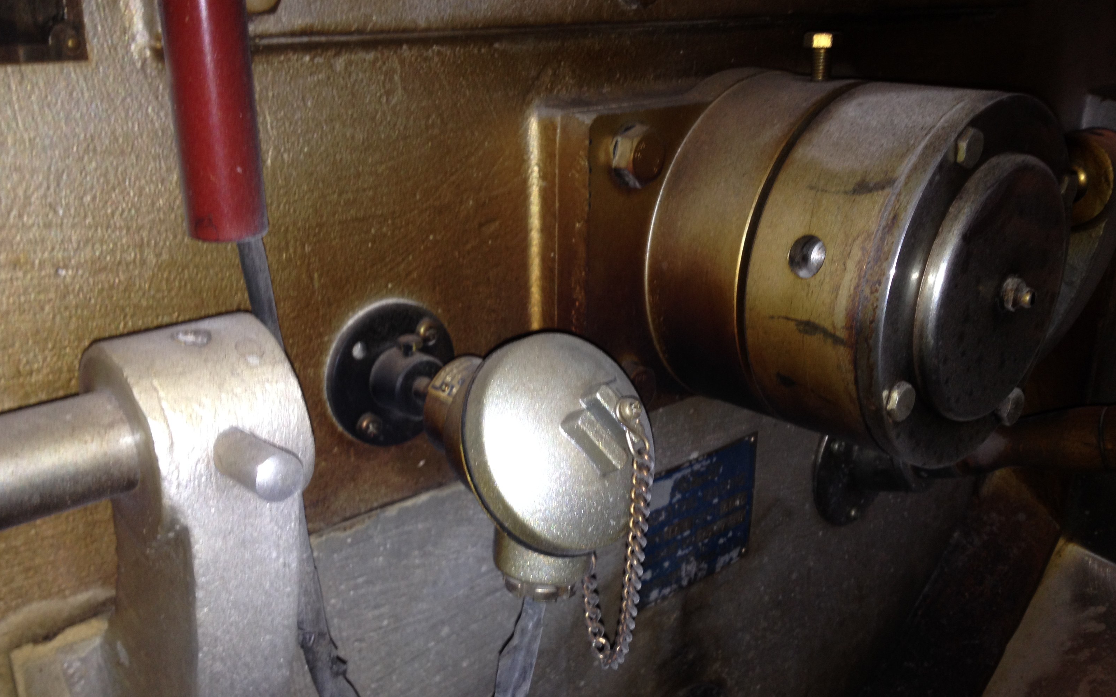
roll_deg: +1.3
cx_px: 547
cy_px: 399
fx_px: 1156
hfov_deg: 51.5
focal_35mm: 38
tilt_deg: -22.0
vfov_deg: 33.5
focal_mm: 4.28
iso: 50
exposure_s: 1/21
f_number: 2.4
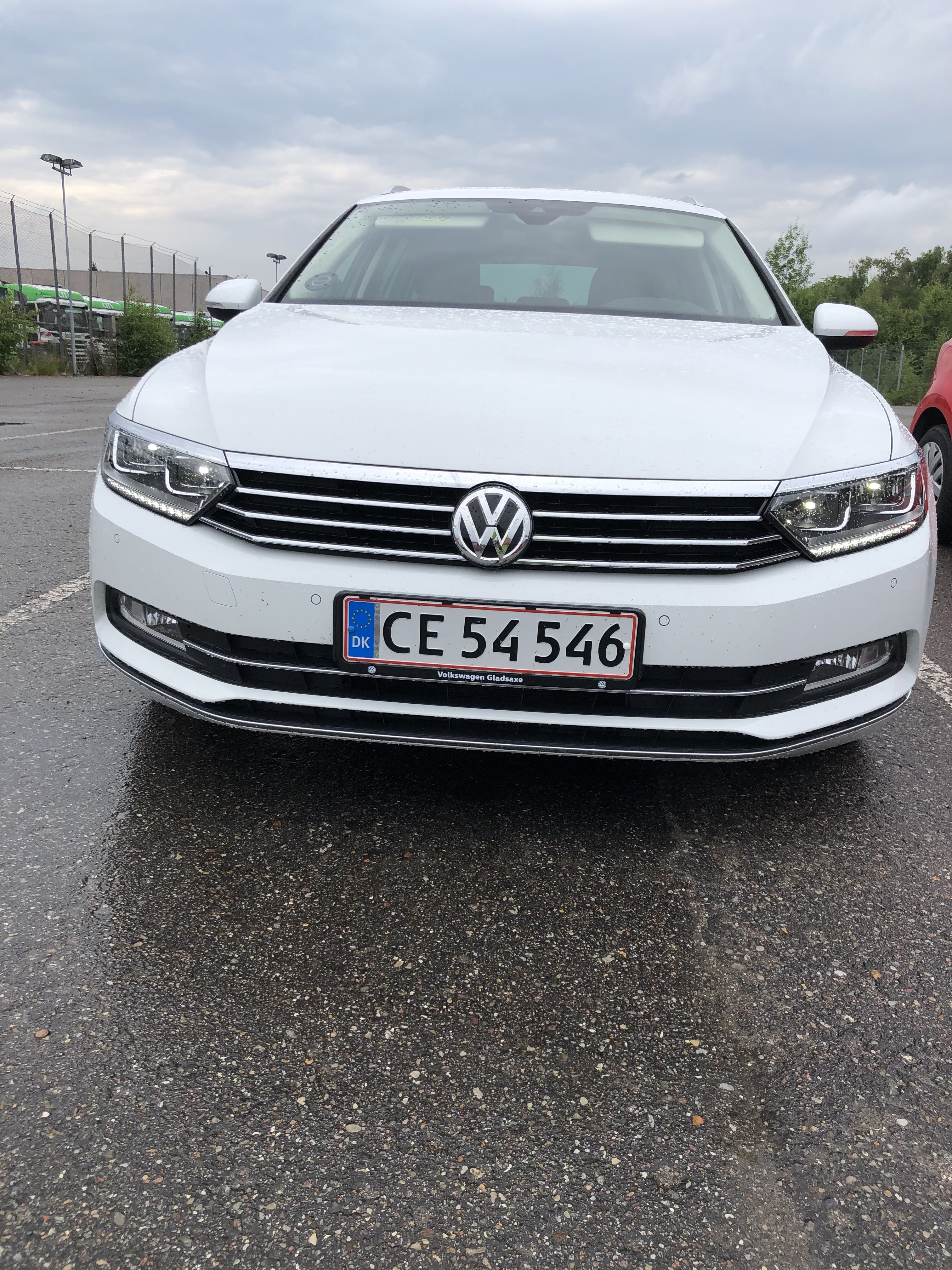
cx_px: 476
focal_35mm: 28
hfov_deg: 49.7
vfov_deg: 63.4
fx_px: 1027
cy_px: 635
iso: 20
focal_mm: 3.99
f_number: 1.8
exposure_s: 1/1656
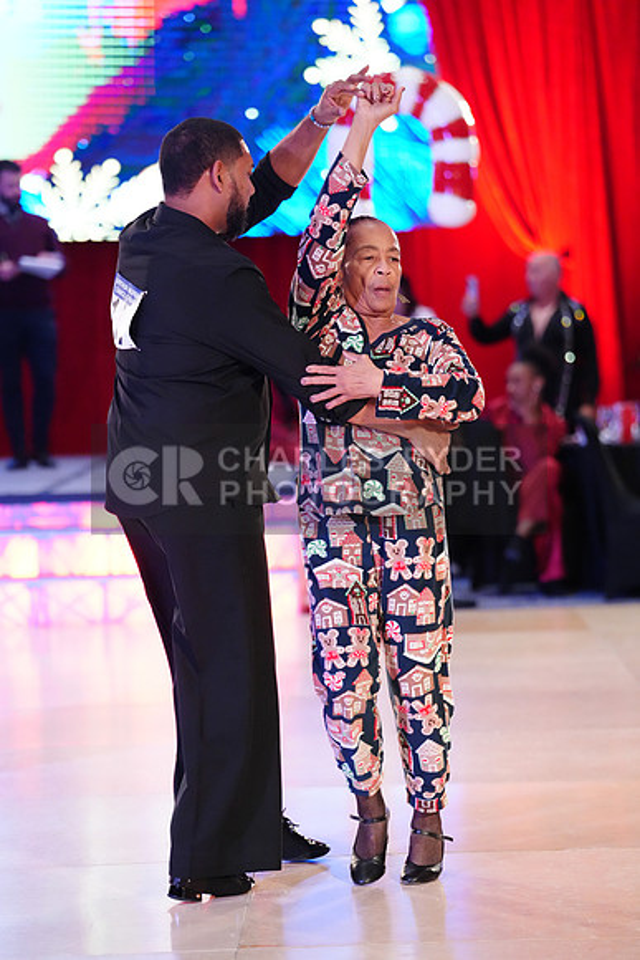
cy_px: 480
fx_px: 3278
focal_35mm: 123
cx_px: 320
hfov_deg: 11.2
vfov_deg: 16.6
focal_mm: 123
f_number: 2.8
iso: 5000
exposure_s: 1/400
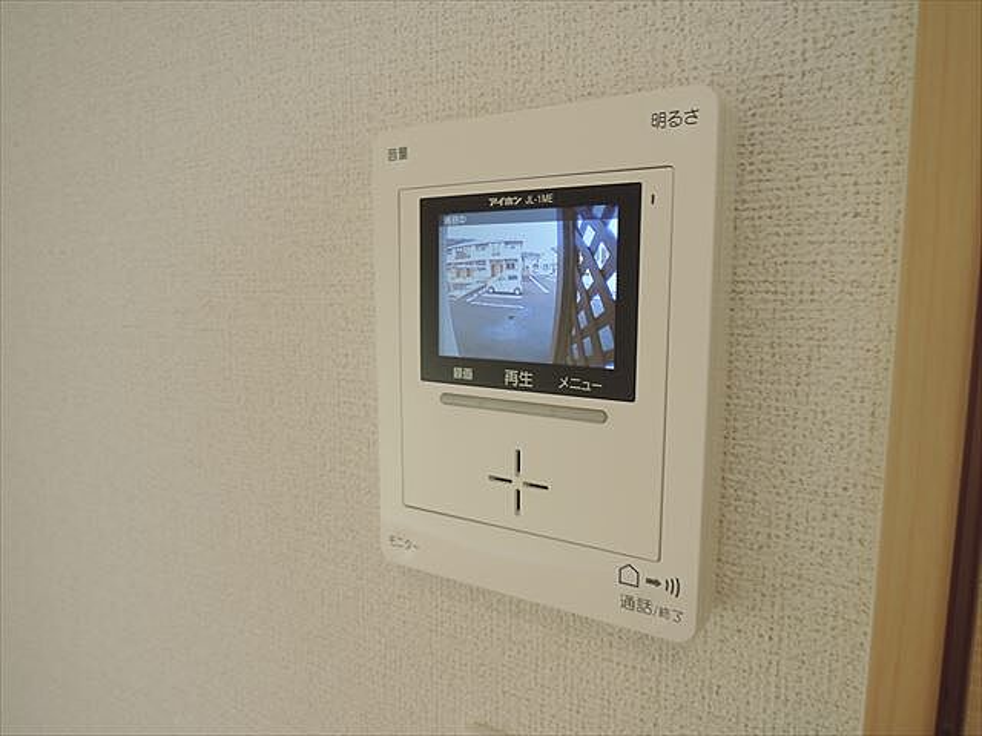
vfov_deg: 56.8
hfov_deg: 71.6
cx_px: 491
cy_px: 368
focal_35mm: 24
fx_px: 681
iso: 140
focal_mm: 5.1
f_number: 2.8
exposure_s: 1/30
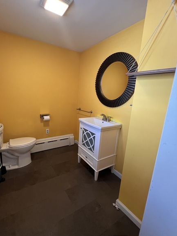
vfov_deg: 98.2
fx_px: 102
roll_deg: -2.3
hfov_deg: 81.2
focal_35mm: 15
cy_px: 117
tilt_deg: -12.3
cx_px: 76
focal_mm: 1.57
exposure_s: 1/60
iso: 500
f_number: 1.8
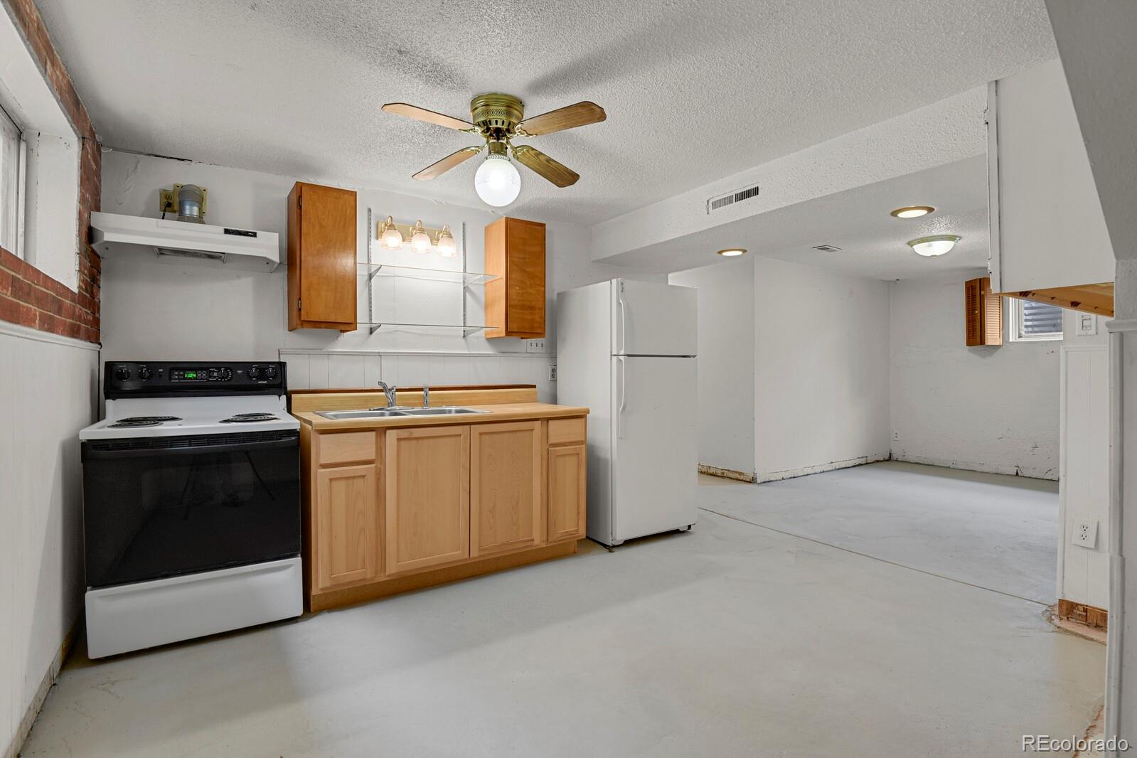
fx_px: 537
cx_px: 568
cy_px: 379
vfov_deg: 70.4
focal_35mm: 17
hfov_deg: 93.3
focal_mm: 17
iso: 4500
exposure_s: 1/20
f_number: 8
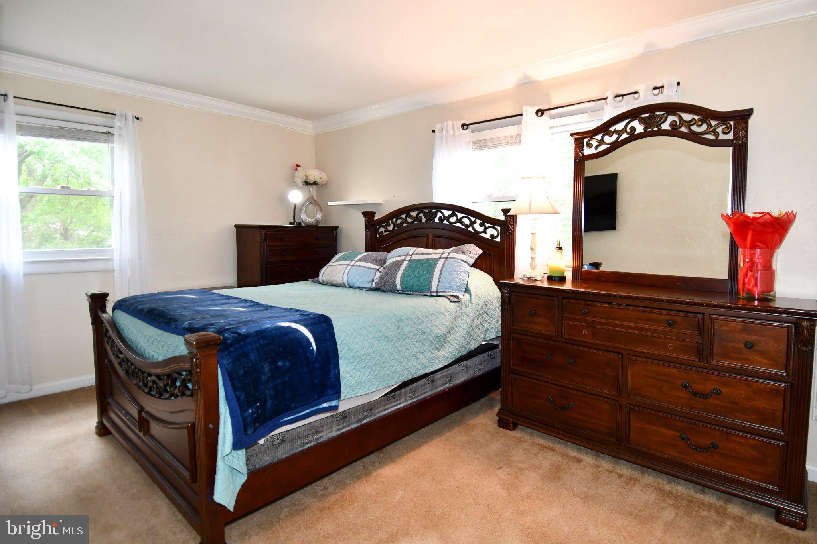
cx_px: 408
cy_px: 272
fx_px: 408
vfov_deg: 67.4
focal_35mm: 18
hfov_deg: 90.0
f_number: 4
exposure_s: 1/60
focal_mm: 12
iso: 640
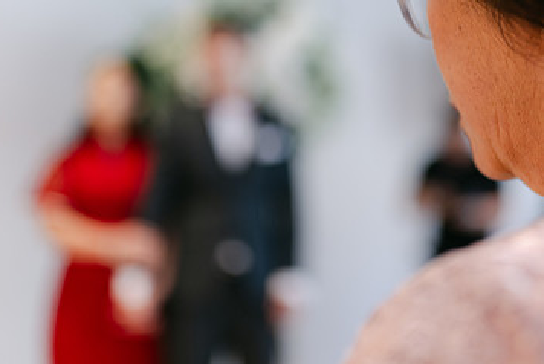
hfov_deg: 34.6
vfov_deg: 23.6
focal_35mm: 57
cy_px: 100
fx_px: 862
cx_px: 373
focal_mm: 35
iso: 250
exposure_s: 1/125
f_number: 1.4
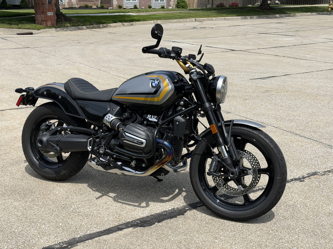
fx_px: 462
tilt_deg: -16.1
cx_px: 166
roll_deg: -2.2
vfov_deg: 30.3
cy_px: 124
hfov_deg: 39.7
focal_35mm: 48
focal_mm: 6.76
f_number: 1.78
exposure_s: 1/4878
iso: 64
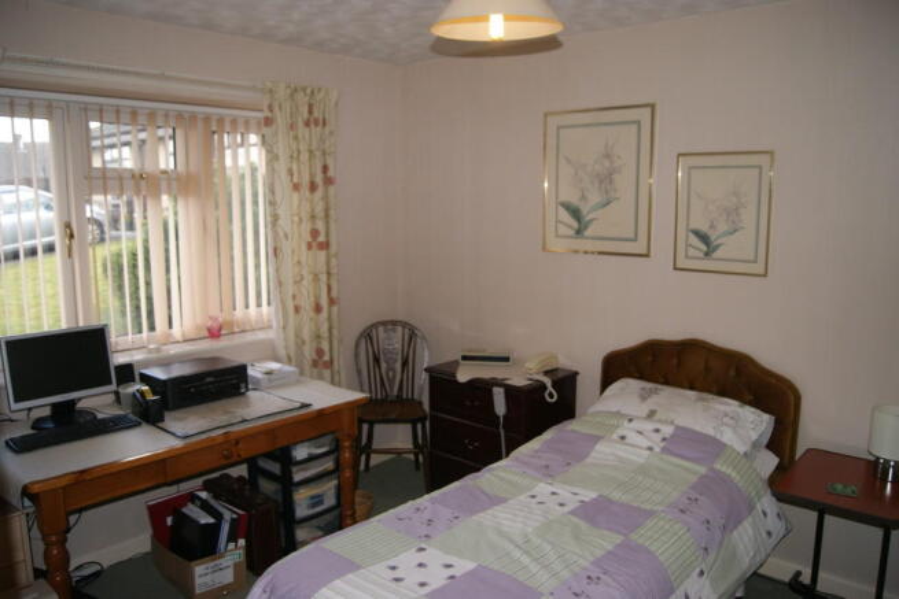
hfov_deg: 67.4
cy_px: 300
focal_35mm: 27
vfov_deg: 48.0
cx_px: 450
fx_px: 674
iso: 250
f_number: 4
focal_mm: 18
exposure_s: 1/160
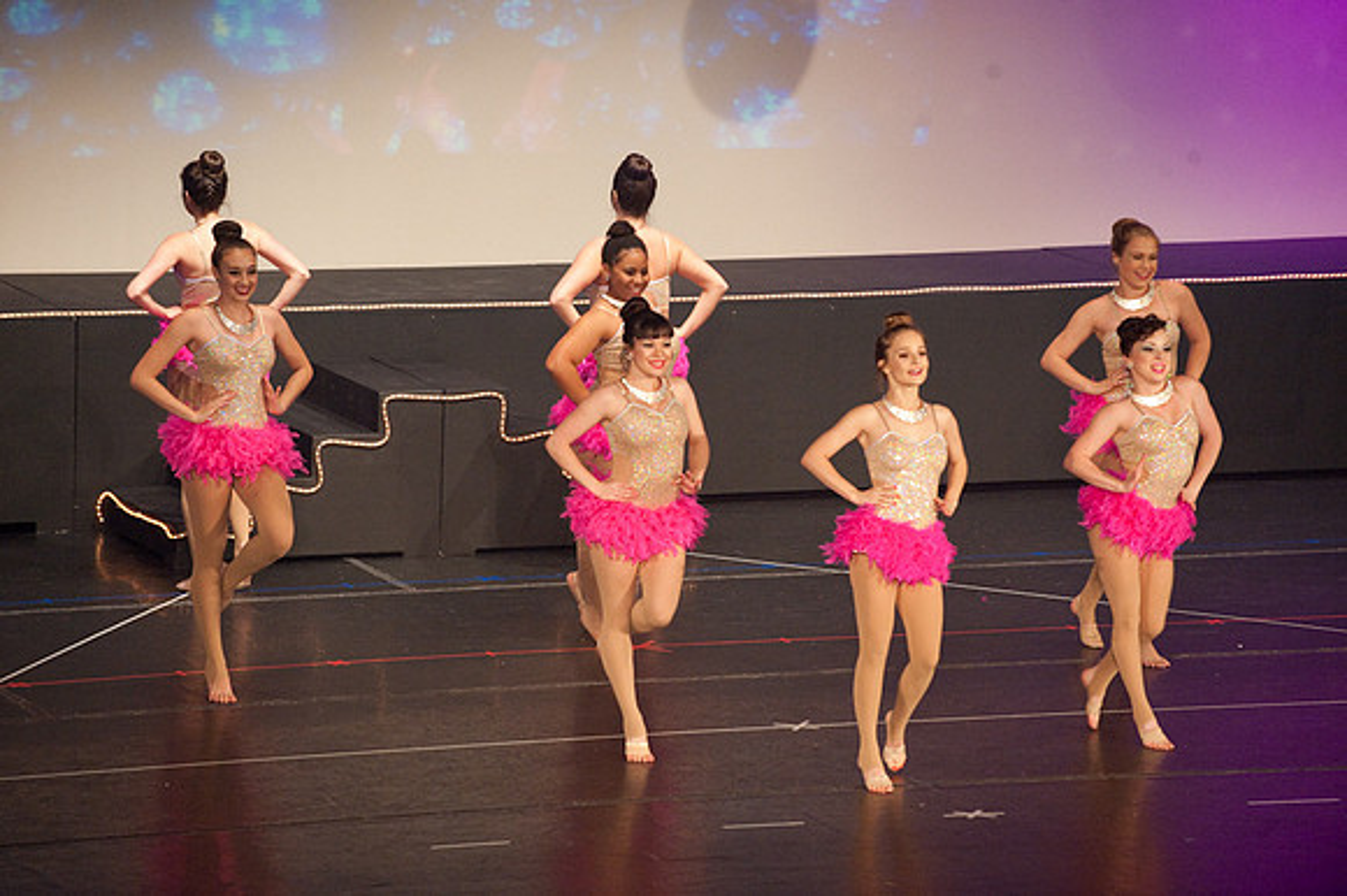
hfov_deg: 10.3
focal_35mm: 200
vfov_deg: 6.9
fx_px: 7479
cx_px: 674
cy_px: 448
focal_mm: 200
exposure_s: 1/200
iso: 3200
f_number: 4
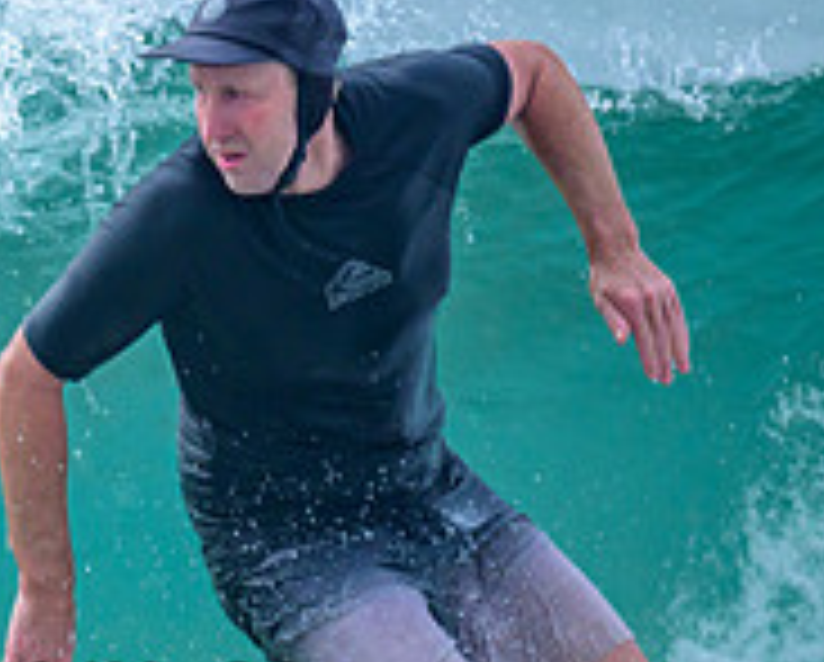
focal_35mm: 2864
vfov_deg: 0.5
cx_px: -322
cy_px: 467
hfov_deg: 0.7
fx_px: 69957
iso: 800
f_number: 6.3
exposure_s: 1/3200
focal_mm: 800
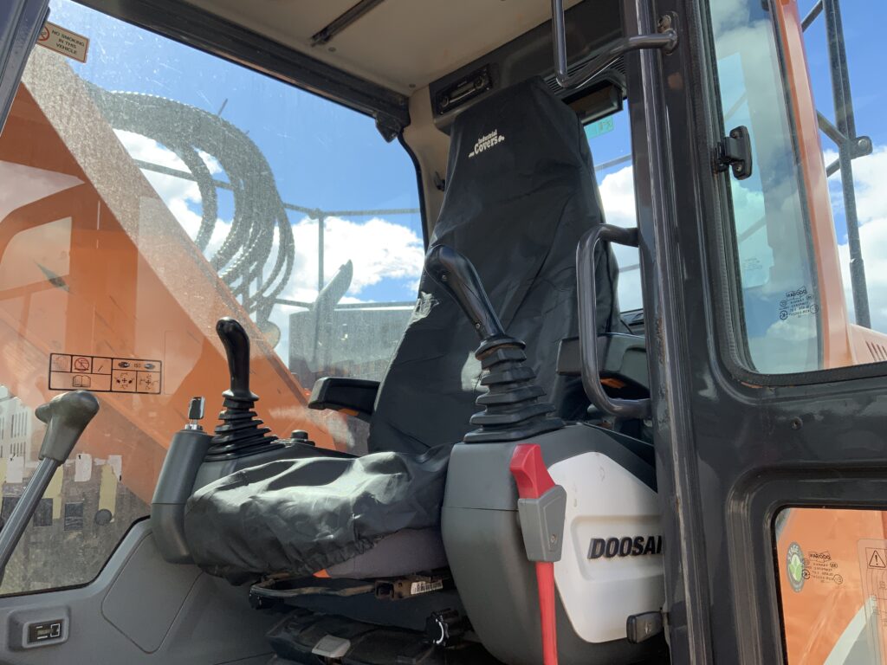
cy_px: 332
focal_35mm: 29
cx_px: 444
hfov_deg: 61.7
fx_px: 743
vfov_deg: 48.2
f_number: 1.8
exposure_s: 1/586
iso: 16
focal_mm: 3
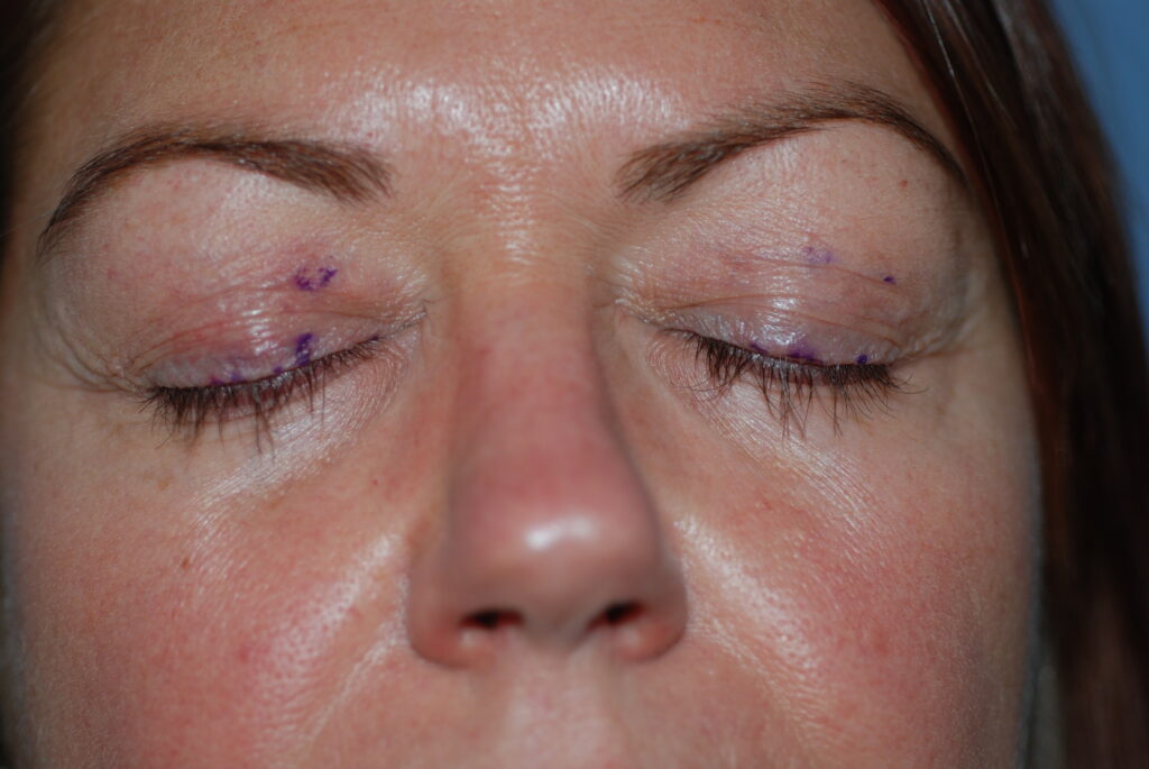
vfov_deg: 15.2
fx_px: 2875
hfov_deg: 22.6
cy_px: 384
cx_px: 574
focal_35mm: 90
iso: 200
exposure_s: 1/60
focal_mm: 60
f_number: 3.3
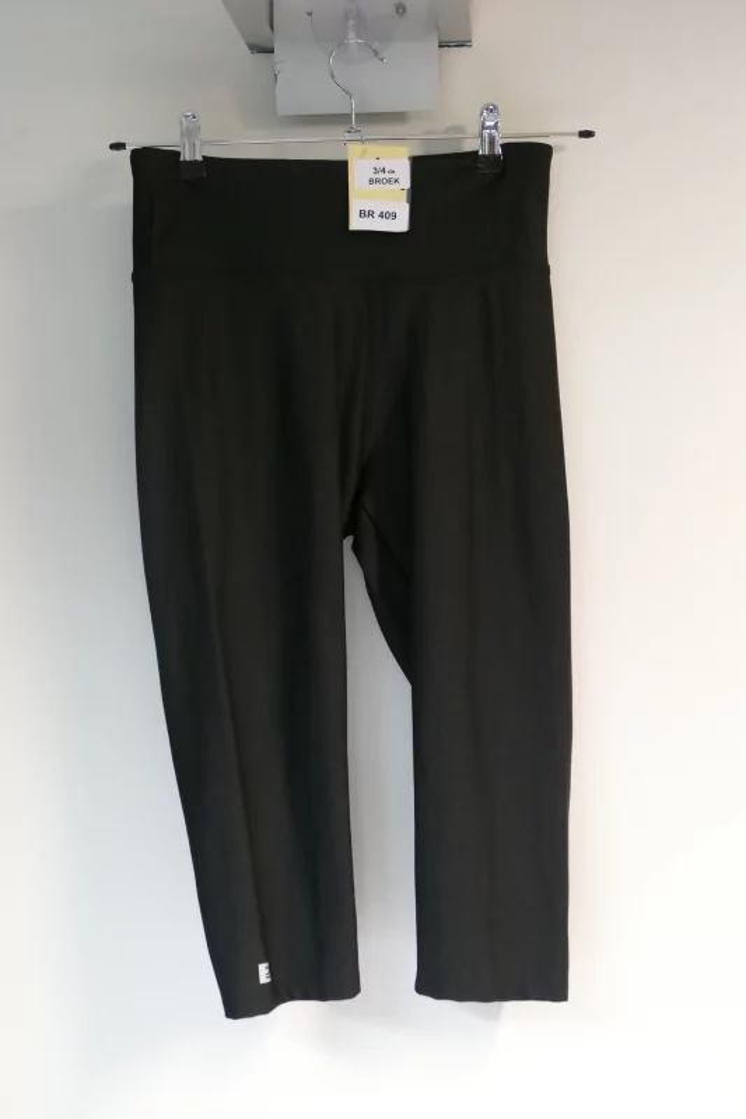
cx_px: 373
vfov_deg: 42.8
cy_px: 560
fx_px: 1430
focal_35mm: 46
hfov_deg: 29.2
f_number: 3.2
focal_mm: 16.74
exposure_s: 1/50
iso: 1600
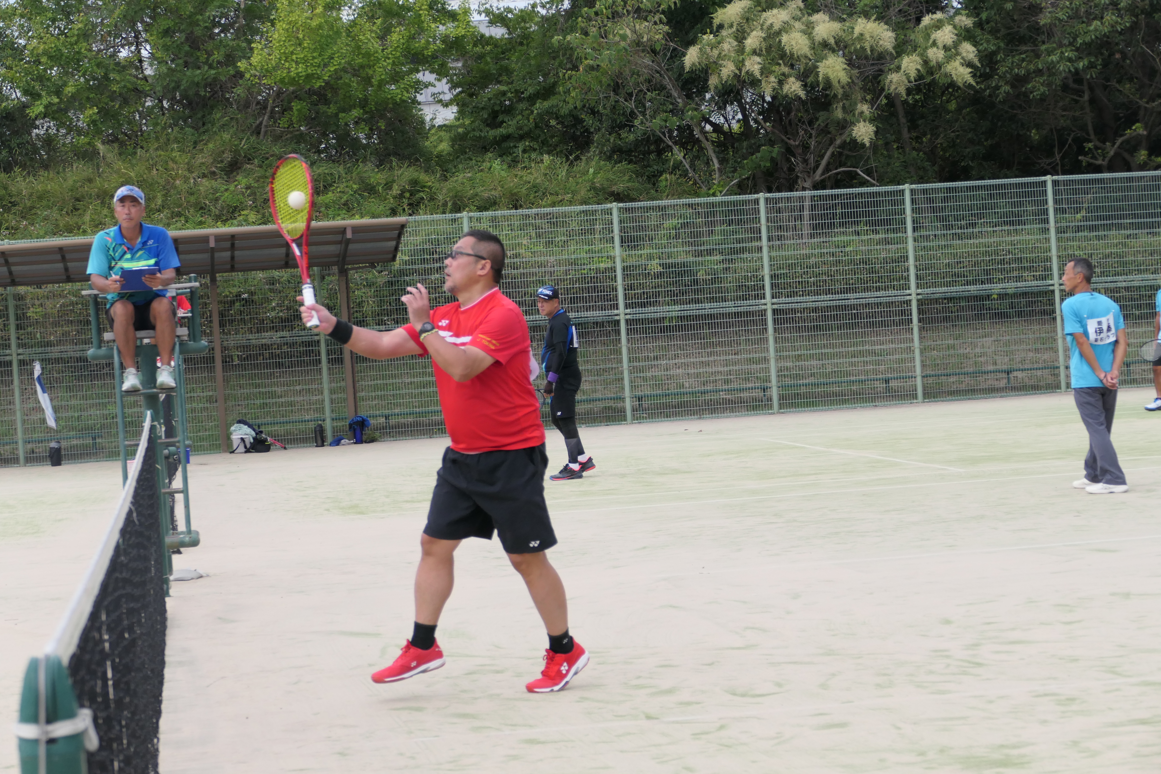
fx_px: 2902
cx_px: 580
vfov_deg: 15.2
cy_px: 387
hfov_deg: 22.6
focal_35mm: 90
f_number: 3.8
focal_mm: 32.65
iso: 400
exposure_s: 1/3200
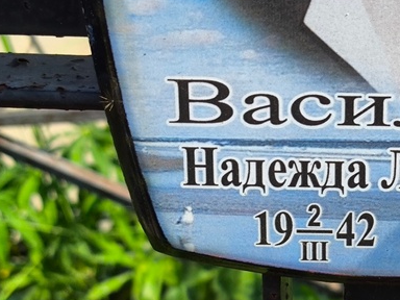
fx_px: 1202
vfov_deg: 14.2
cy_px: 161
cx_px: 368
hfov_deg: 18.5
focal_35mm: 104
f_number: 1.7
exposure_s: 1/676
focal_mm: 4.71
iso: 50
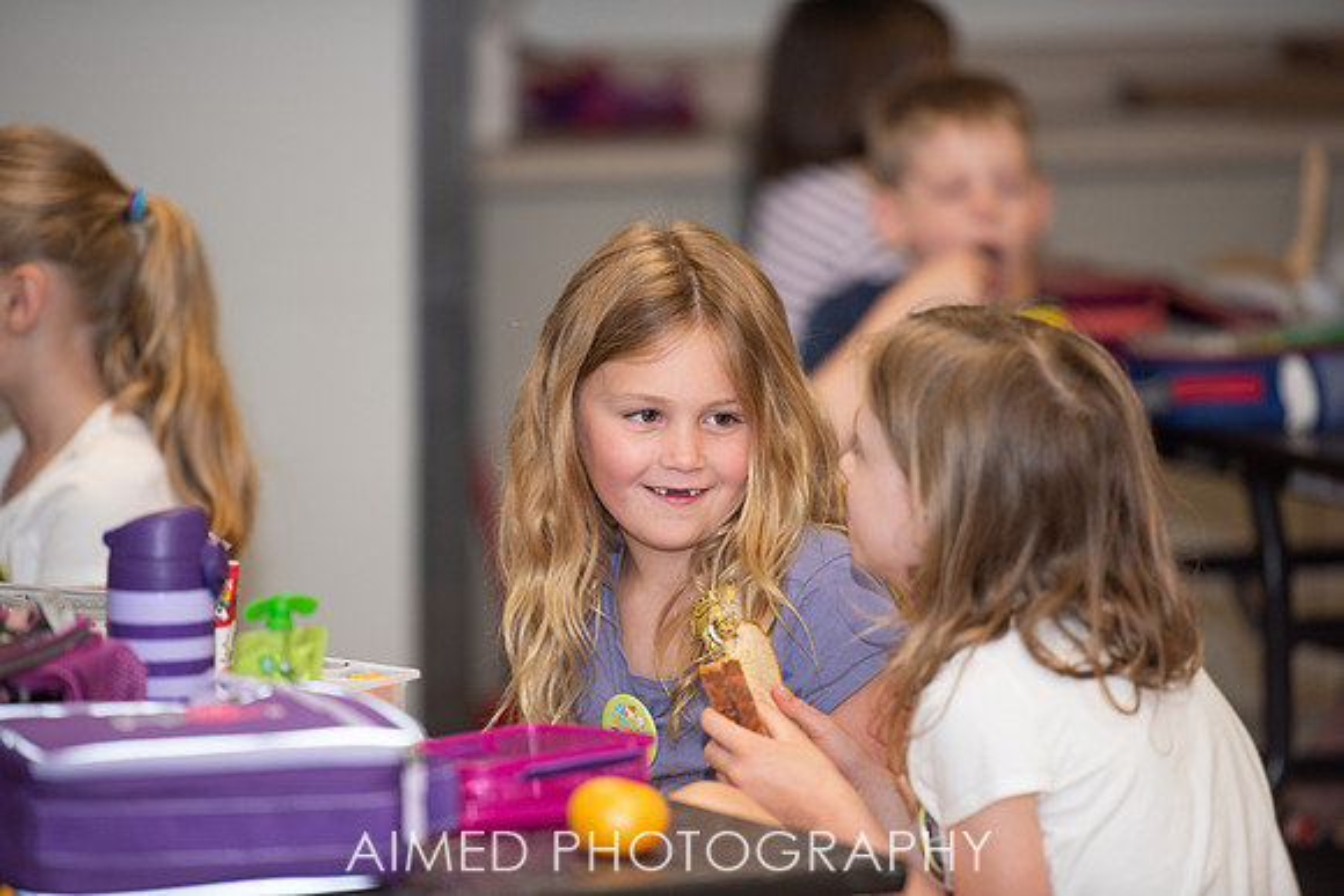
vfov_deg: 6.9
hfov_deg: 10.3
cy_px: 448
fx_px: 7468
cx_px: 672
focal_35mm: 200
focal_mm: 200
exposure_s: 1/250
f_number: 2.8
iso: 250
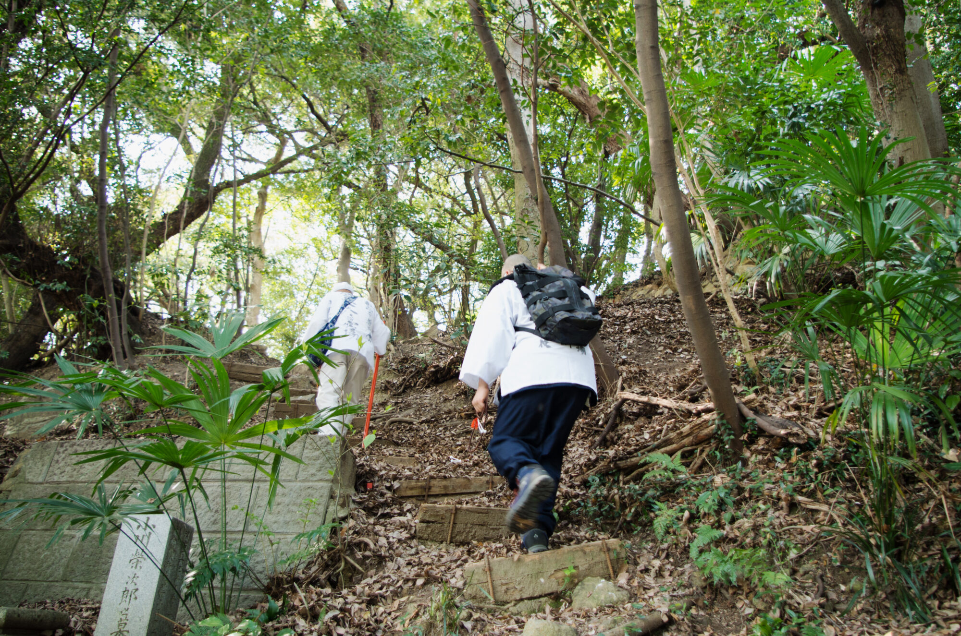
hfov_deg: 67.5
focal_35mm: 27
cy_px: 318
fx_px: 719
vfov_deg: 47.7
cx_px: 480
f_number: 3.5
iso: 400
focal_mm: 18
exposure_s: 1/50
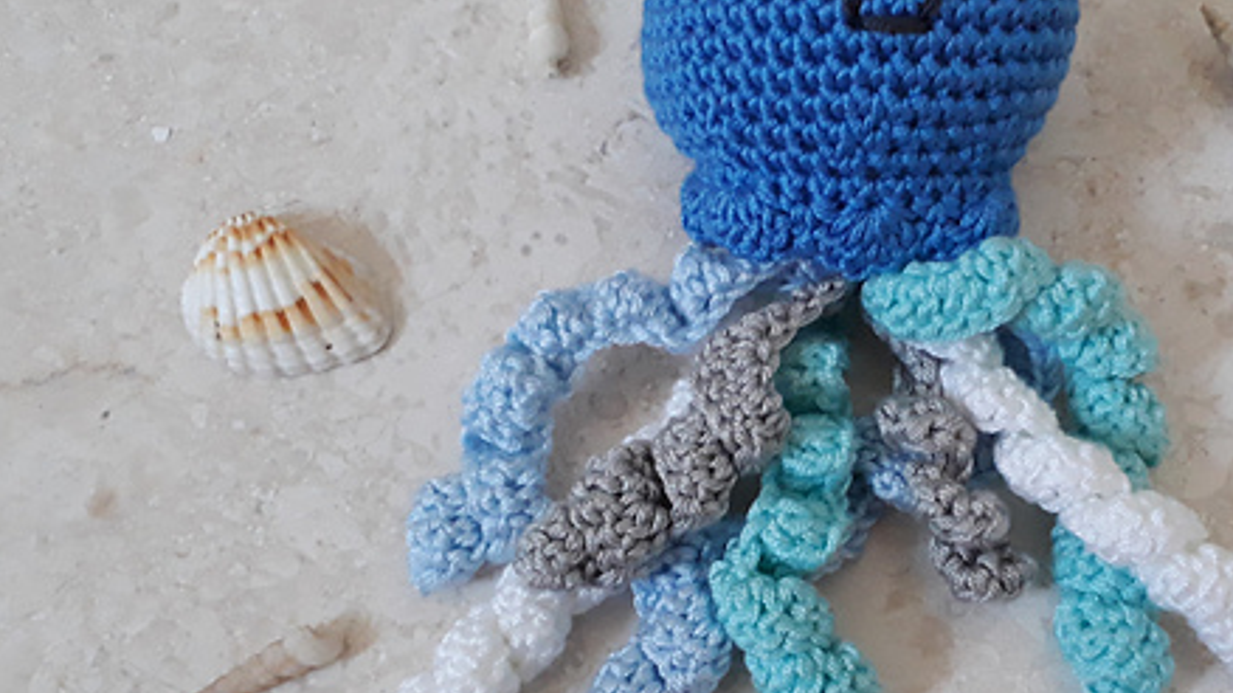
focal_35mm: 43
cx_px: 830
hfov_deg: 46.6
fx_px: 1405
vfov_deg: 27.7
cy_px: 394
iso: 320
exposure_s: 1/17
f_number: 1.9
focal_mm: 3.6
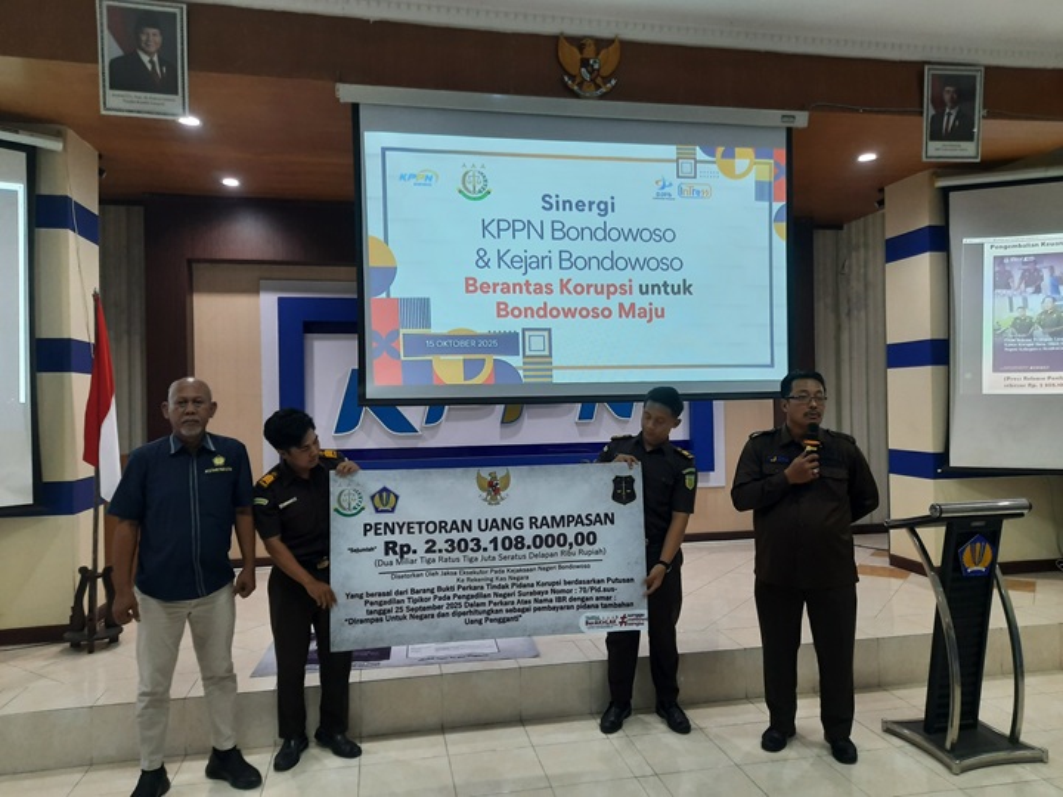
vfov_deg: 54.9
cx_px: 532
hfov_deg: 69.4
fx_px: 768
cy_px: 398
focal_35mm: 25
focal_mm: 4.6
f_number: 2
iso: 125
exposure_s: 1/50
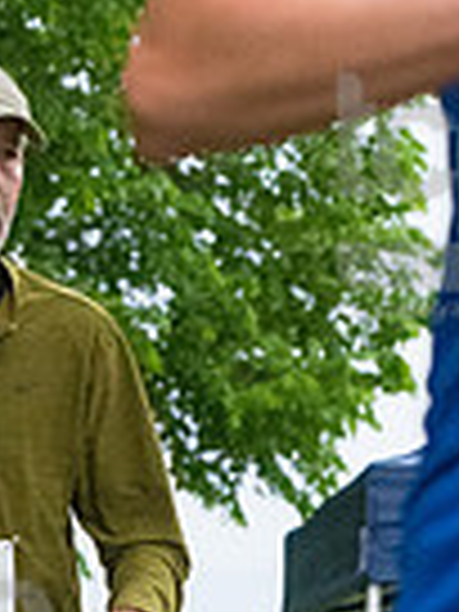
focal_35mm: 357
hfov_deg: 4.2
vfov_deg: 5.5
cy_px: 675
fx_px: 6312
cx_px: -52
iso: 6400
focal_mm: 75
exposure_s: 1/1250
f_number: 5.6
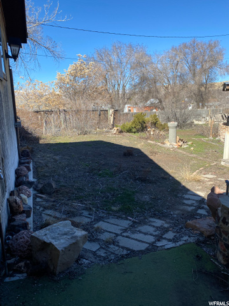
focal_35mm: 26
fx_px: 229
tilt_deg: -11.6
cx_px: 114
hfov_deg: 53.1
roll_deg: +0.2
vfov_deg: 67.3
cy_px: 153
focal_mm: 4.25
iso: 32
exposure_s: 1/1543
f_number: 1.8
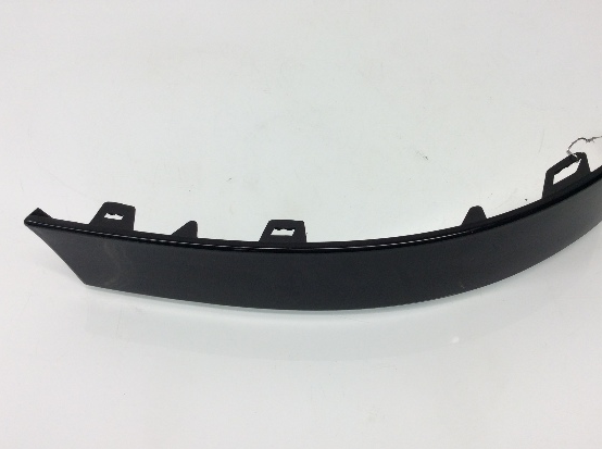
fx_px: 642
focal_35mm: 37
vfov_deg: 38.5
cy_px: 208
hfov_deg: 50.2
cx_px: 328
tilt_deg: -47.7
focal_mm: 3.3
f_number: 2.4
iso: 32
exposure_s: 1/60
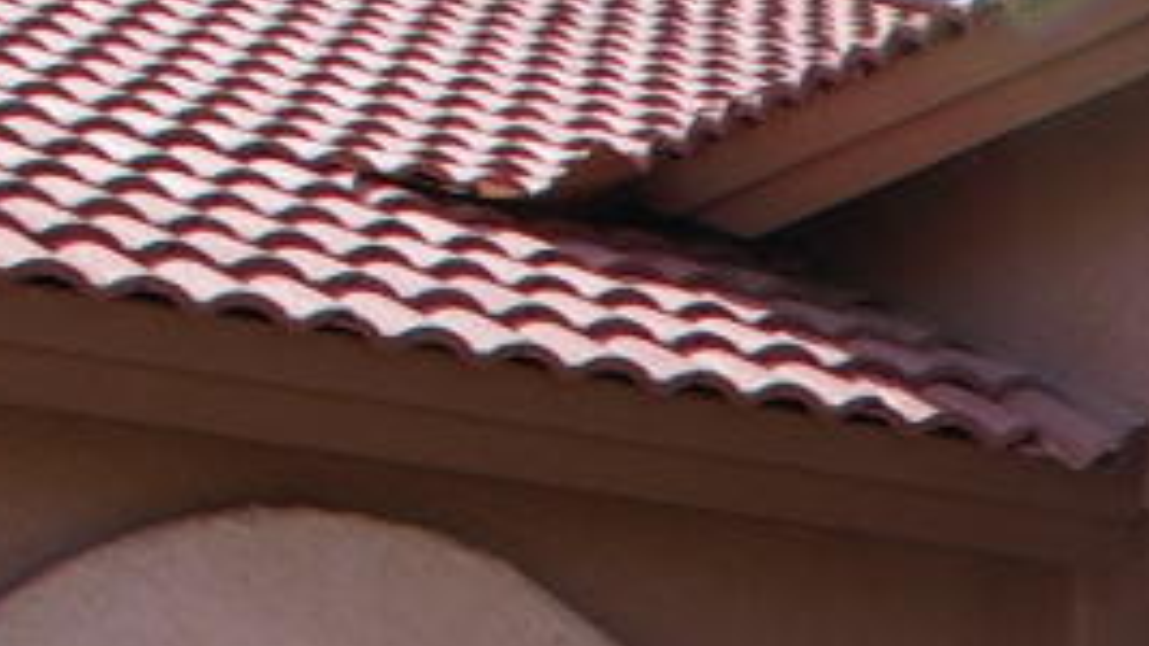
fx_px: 4965
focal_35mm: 163
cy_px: 1438
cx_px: 2005
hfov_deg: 12.2
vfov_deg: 7.1
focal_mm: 18
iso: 200
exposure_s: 1/180
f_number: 11
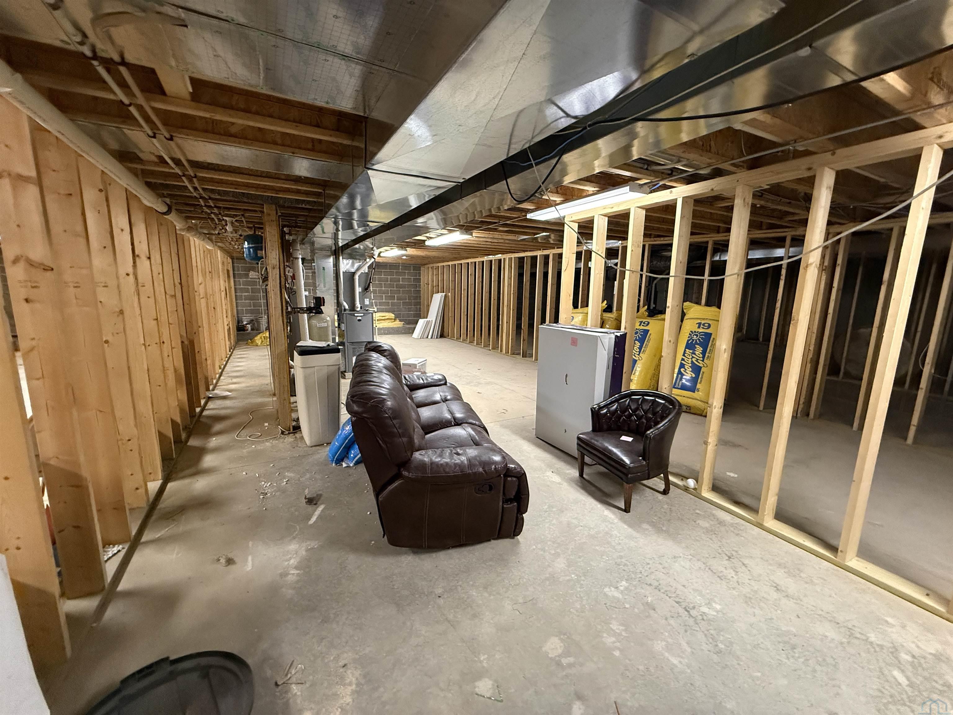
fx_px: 385
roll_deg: -1.0
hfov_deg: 102.1
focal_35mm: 14
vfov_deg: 85.7
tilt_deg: -10.6
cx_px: 476
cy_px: 358
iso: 640
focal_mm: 2.22
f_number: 2.2
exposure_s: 1/60
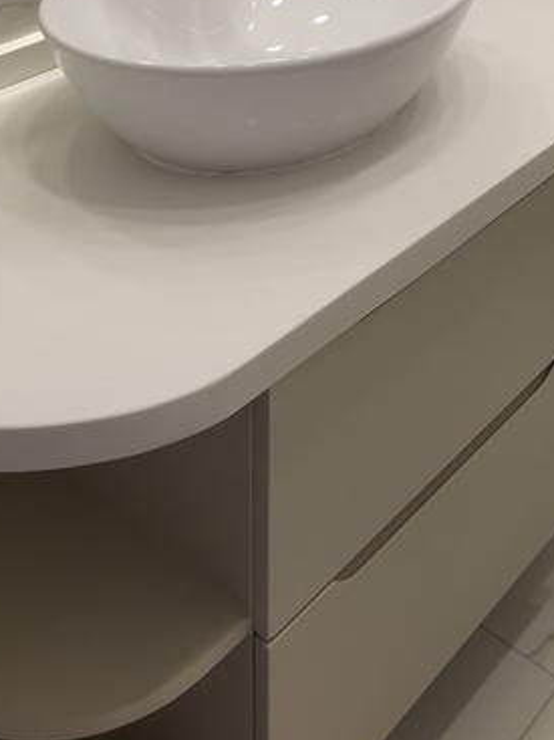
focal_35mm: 51
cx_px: 284
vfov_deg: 31.9
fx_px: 1089
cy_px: -127
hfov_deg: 28.5
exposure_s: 1/185
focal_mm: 2.2
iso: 20
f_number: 1.9
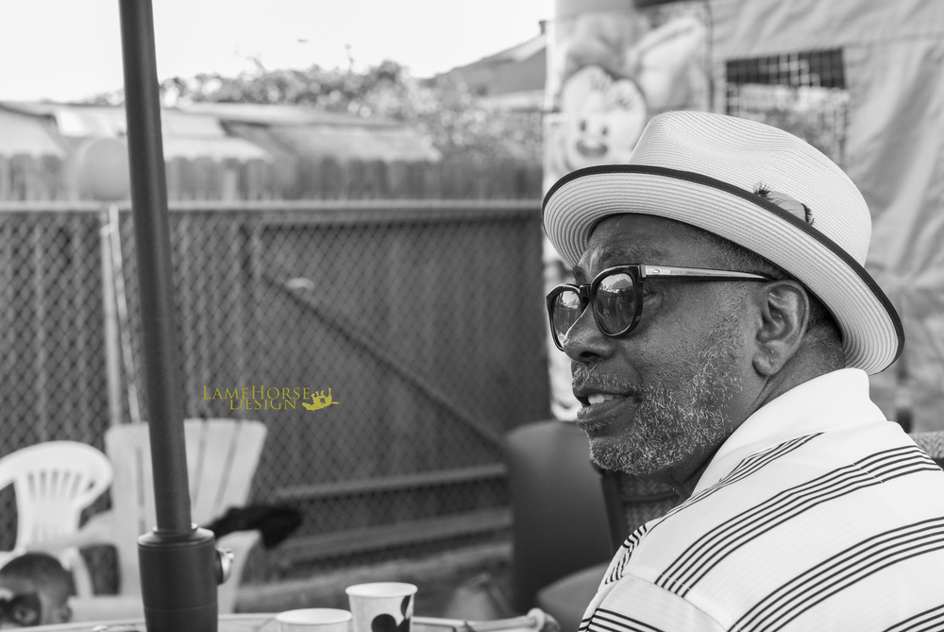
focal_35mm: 75
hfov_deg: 27.0
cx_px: 472
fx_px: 1969
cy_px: 316
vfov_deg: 18.2
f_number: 5.6
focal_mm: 50
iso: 800
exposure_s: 1/125
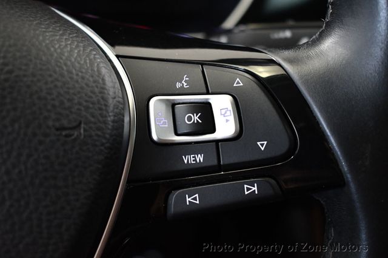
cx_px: 194
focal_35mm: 48
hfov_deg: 41.1
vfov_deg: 28.0
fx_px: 517
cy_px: 129
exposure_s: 1/60
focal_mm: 32
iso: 3600
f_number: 4.5
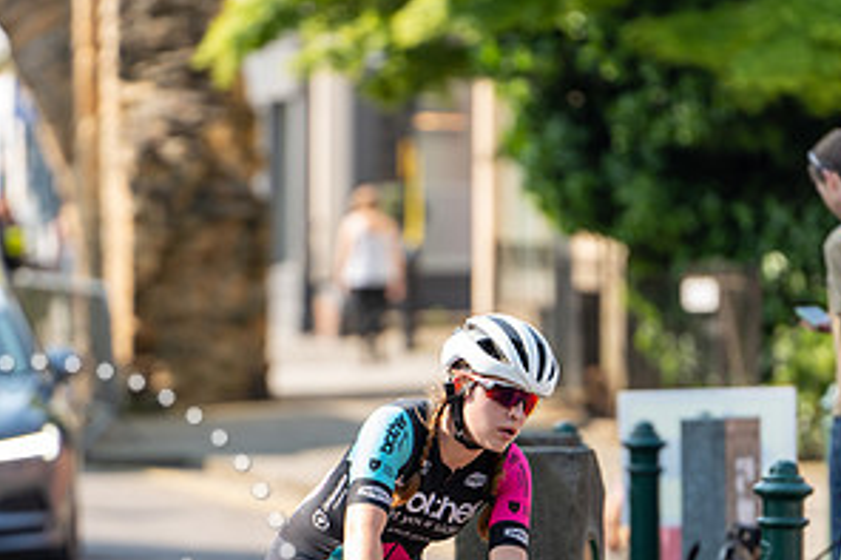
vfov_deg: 3.9
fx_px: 8242
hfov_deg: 5.8
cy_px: 476
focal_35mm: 353
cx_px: 480
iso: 200
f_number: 3.2
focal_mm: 180
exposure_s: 1/640
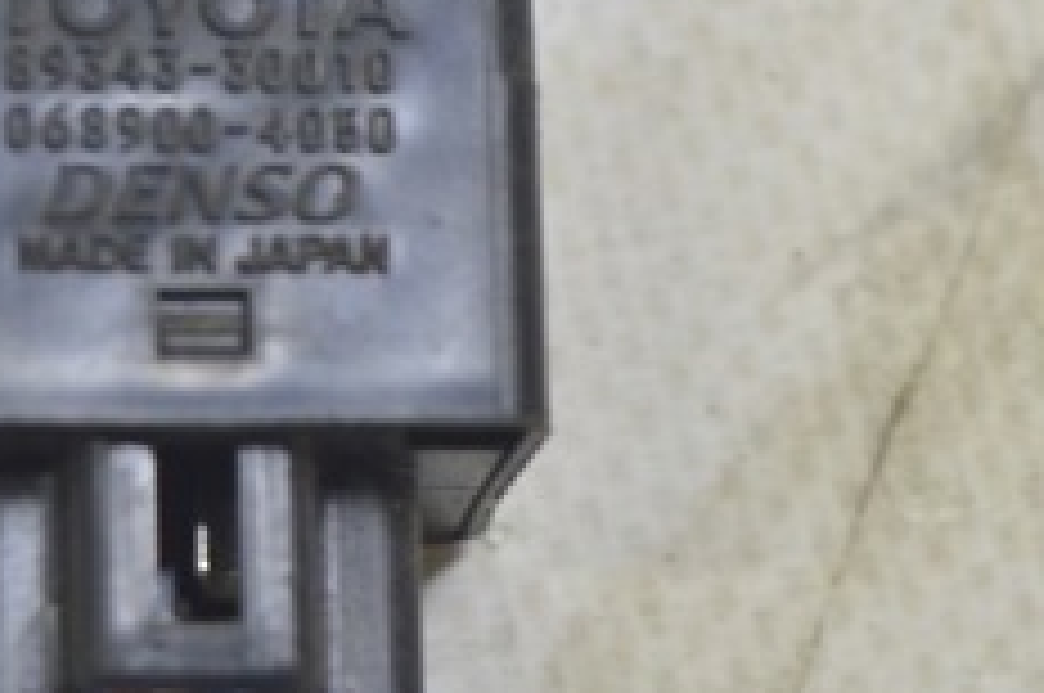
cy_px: -11
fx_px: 6585
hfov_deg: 9.0
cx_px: 184
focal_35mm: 227
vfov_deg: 6.0
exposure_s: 1/20
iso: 400
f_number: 5.6
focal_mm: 55
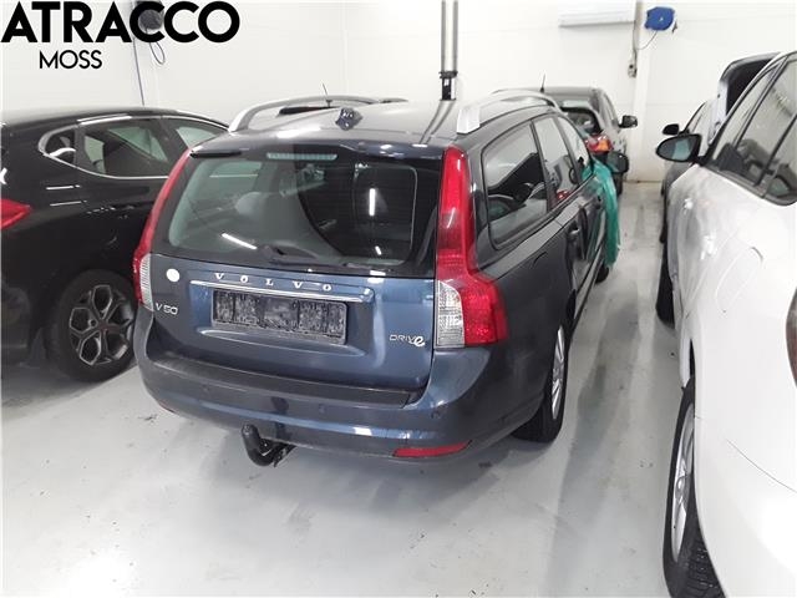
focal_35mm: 28
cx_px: 398
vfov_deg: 49.7
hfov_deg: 63.4
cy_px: 299
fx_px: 645
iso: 160
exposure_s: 1/33
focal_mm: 2.91
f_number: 1.9
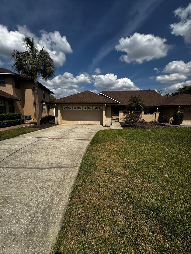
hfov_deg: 85.7
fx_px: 103
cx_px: 96
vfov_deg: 102.1
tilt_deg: -9.8
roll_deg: +0.4
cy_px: 127
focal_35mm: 14
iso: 50
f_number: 2.2
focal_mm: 2.22
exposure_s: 1/4132
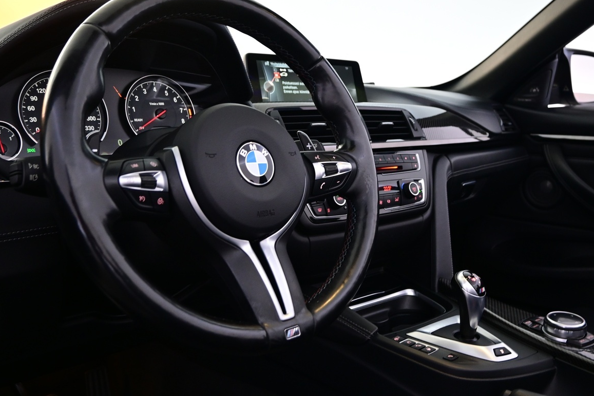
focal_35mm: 36
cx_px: 356
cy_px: 197
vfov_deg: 37.2
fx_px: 589
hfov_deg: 53.2
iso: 800
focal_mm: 17
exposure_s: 1/25
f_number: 3.5
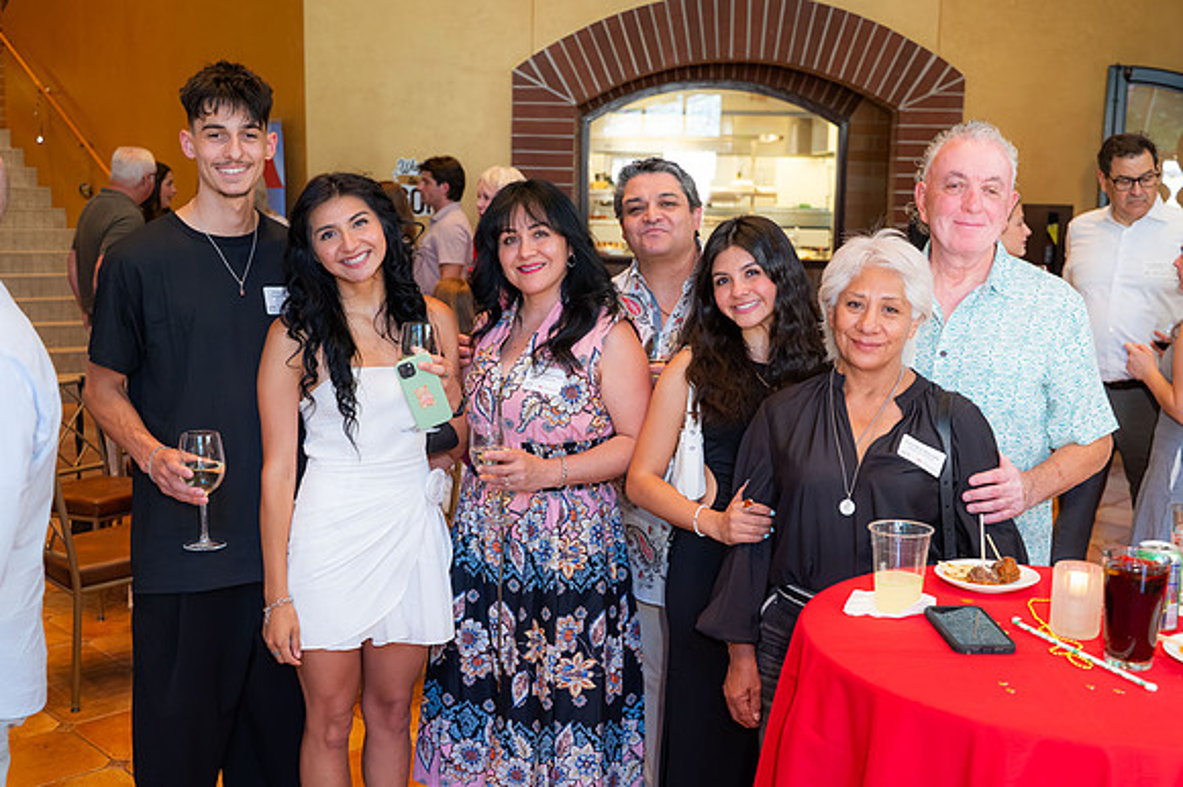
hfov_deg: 47.4
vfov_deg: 32.6
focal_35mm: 41
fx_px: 1346
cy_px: 394
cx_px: 592
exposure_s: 1/125
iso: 2000
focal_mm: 41
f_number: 4
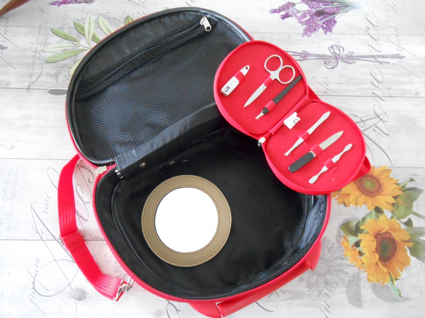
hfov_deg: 60.0
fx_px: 368
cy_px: 159
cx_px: 212
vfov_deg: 46.8
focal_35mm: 30
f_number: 3.8
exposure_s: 1/8
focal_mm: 5.3
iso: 800
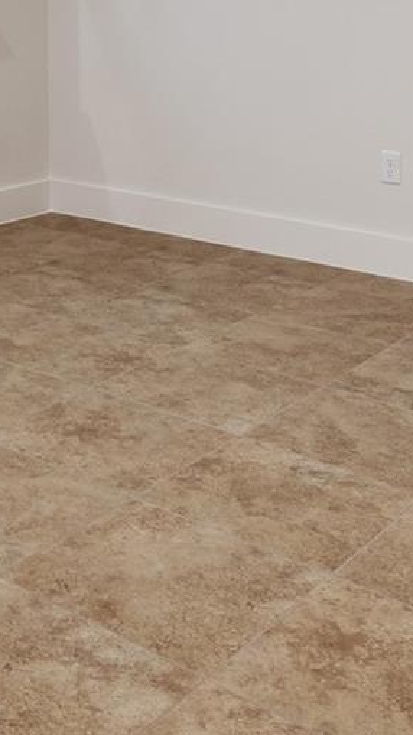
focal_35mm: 59
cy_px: -31
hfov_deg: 19.4
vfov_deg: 32.1
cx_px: -62
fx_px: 1150
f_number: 8
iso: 250
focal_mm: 14
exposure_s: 1/1.25
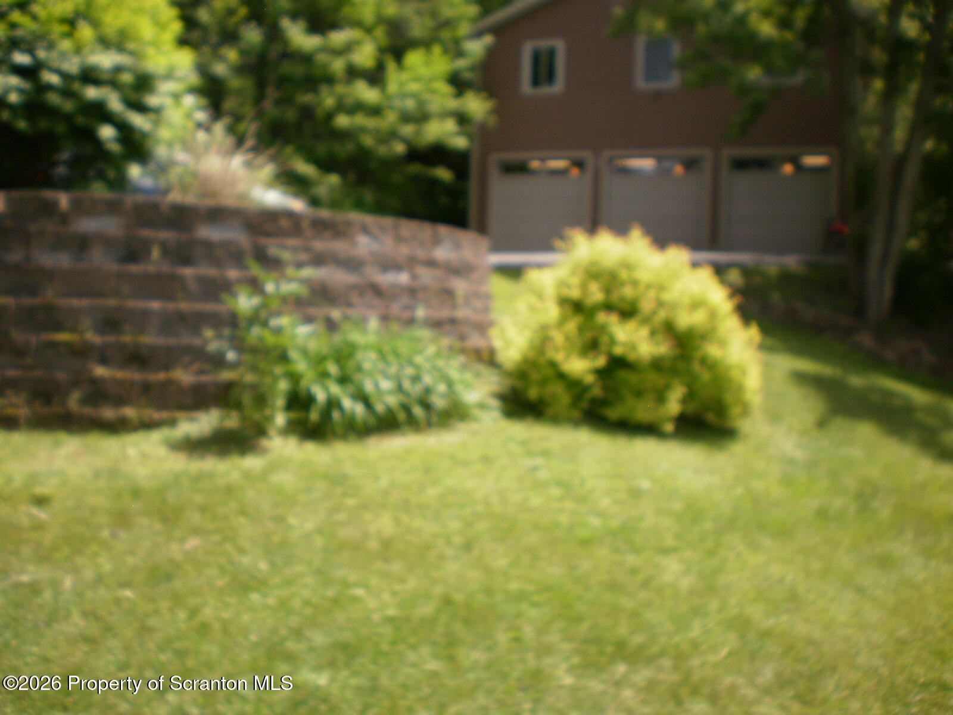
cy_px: 358
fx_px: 991
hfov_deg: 51.4
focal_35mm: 36
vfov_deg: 39.7
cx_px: 476
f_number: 3.1
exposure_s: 1/640
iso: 100
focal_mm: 6.3
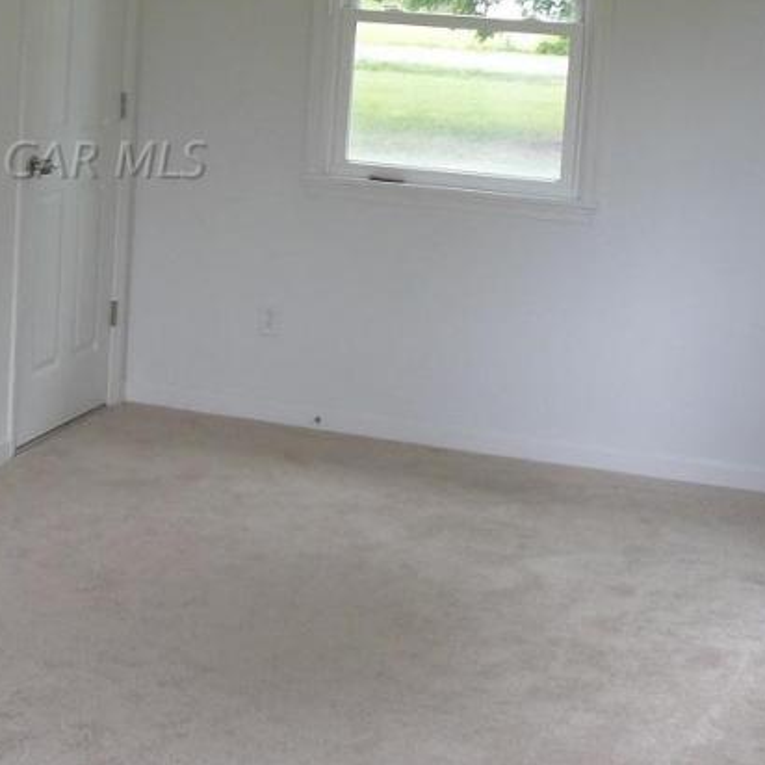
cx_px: 16
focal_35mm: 79
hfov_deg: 21.2
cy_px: 159
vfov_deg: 21.7
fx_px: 1975
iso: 100
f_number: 2.8
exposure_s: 1/30
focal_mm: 6
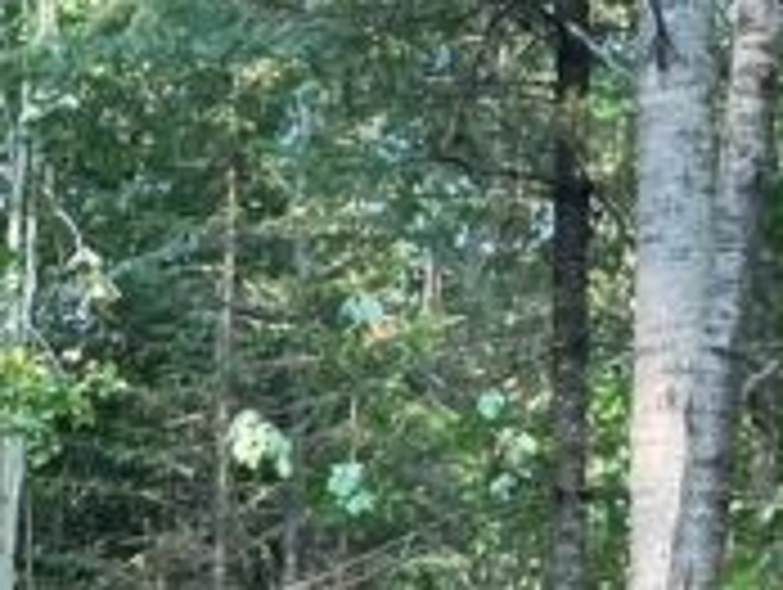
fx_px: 3601
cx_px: -452
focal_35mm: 159
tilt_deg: +3.0
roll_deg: -2.2
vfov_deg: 9.1
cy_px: 914
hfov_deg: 11.8
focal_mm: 4.2
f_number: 1.6
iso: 32
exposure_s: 1/159
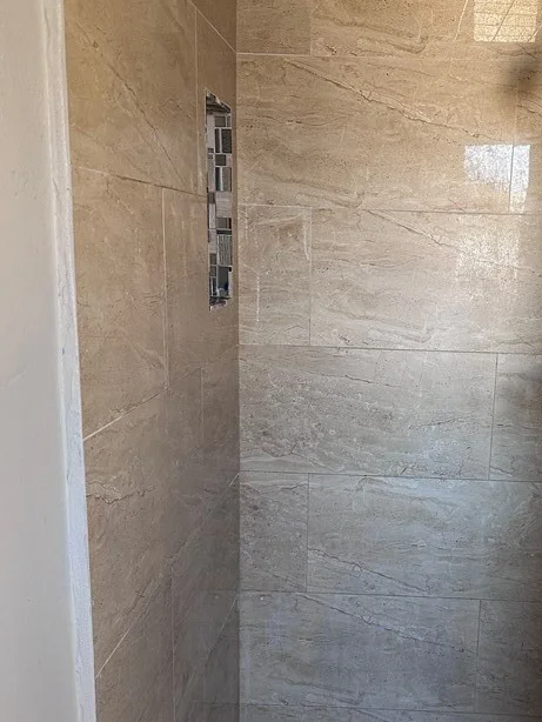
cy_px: 447
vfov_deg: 46.4
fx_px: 834
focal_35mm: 40
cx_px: 386
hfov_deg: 35.4
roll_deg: -3.1
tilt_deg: -14.4
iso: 250
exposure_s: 1/79
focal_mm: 6.86
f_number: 1.78
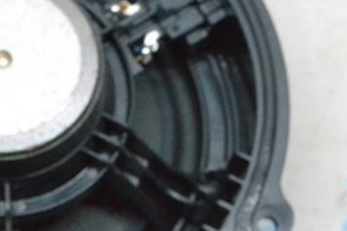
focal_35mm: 131
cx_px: 28
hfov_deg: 15.4
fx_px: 1263
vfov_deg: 10.4
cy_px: 111
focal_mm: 35
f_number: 10
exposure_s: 1/160
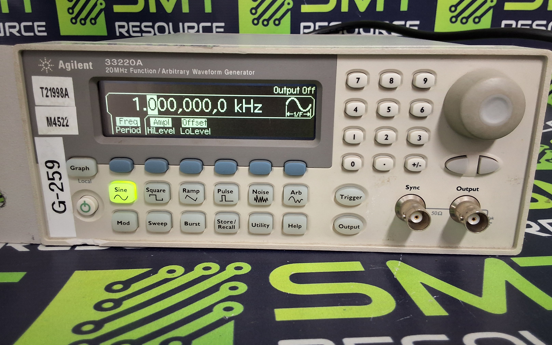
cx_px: 276
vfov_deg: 41.8
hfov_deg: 62.9
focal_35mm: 30
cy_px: 161
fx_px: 451
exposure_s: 1/30
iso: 160
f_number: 1.9
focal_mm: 2.91
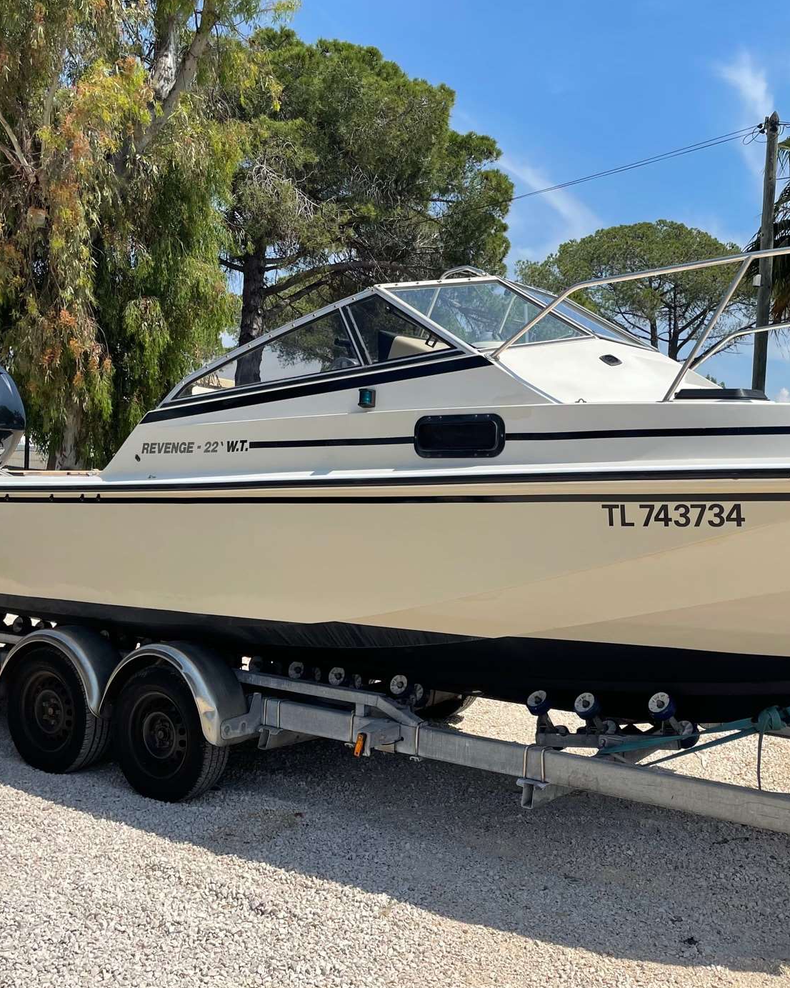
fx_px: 1082
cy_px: 527
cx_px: 523
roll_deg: -3.4
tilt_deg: -2.9
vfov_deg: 49.1
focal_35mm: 37
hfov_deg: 39.7
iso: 32
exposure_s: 1/4464
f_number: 1.6
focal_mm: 4.2
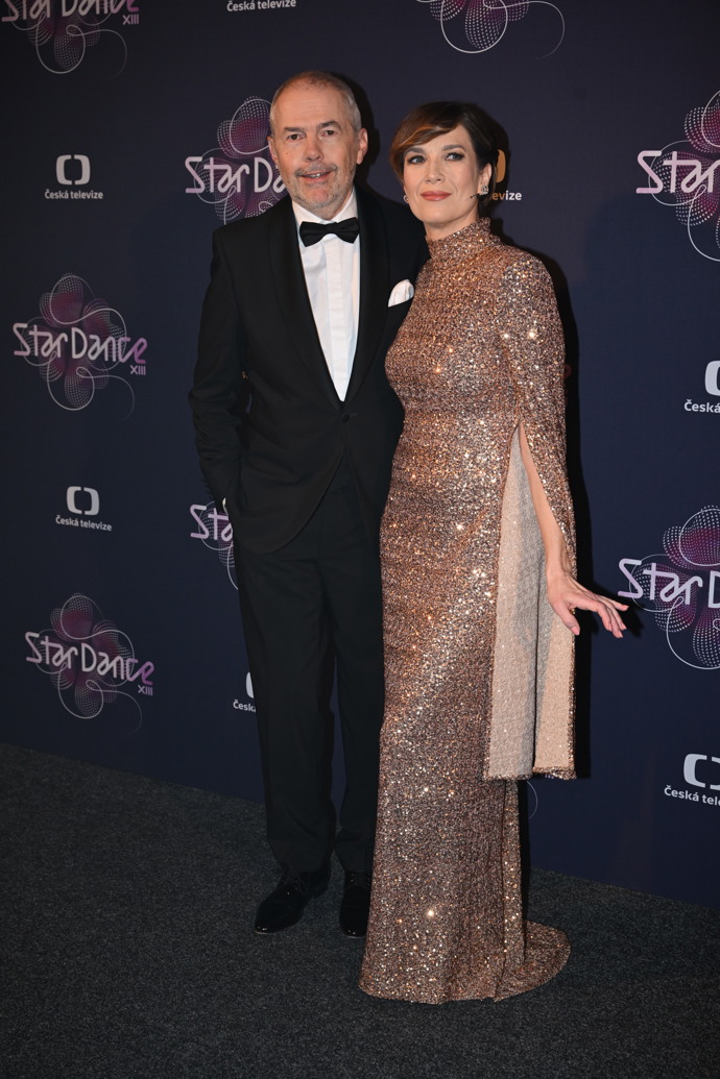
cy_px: 540
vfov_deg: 41.1
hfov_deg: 28.1
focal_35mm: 48
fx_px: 1440
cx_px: 360
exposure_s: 1/125
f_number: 5
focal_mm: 48
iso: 1000
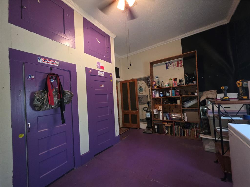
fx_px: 94
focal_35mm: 13
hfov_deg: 106.2
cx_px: 125
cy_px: 94
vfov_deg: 89.9
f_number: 1.9
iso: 250
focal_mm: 2.2
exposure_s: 1/40
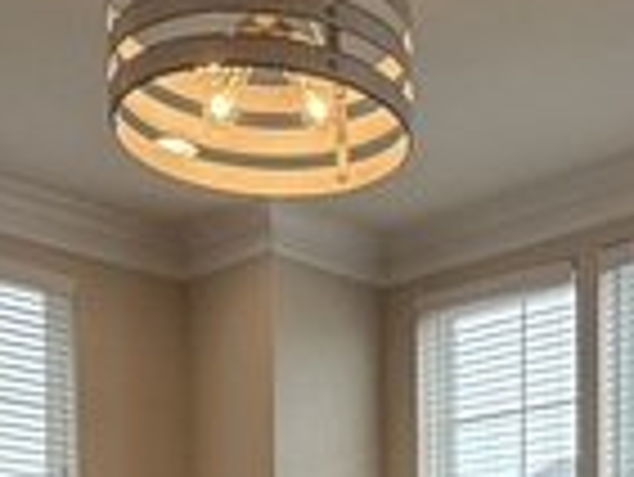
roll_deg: +0.2
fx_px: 1210
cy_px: 716
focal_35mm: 66
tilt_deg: -2.4
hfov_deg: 28.8
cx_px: 488
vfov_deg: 19.4
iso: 125
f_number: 2.2
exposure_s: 1/120
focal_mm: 2.22
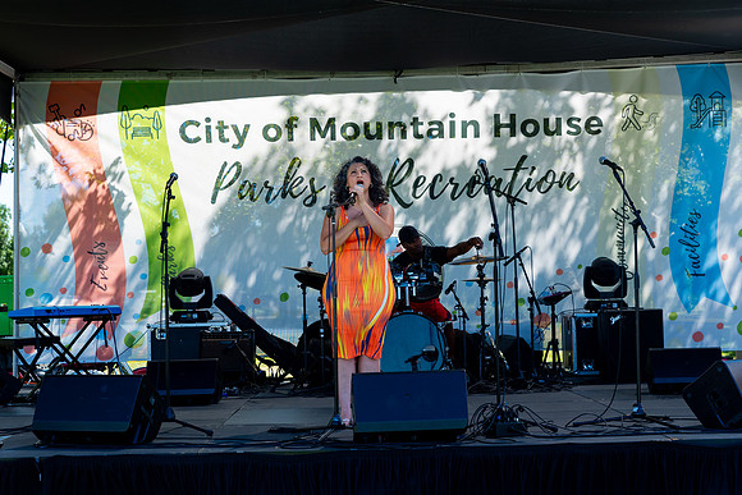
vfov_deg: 19.5
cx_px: 371
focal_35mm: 70
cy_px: 248
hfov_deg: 28.8
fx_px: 1443
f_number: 5.6
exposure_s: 1/640
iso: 320
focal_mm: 70
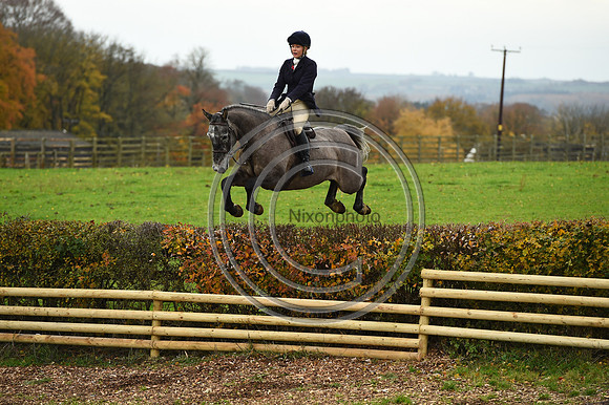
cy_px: 202
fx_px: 3381
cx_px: 304
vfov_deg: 6.9
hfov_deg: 10.3
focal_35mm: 200
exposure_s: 1/1000
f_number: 5
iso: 900
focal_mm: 200
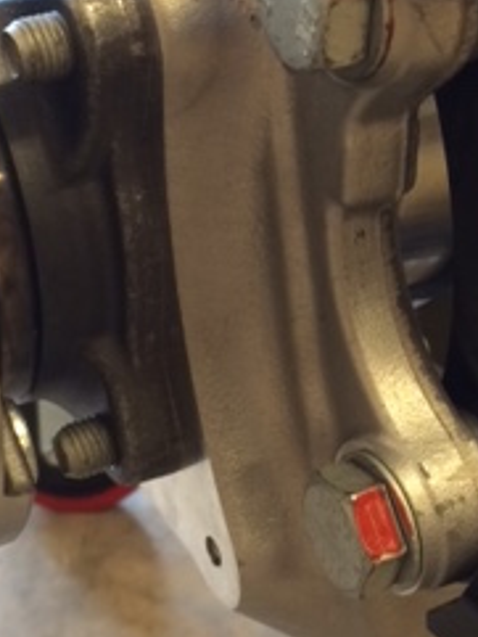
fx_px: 1416
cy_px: 288
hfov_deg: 19.0
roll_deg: -1.5
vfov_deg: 25.3
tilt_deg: -29.0
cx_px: 354
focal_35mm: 77
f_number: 2.2
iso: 100
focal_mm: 4.15
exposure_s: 1/30
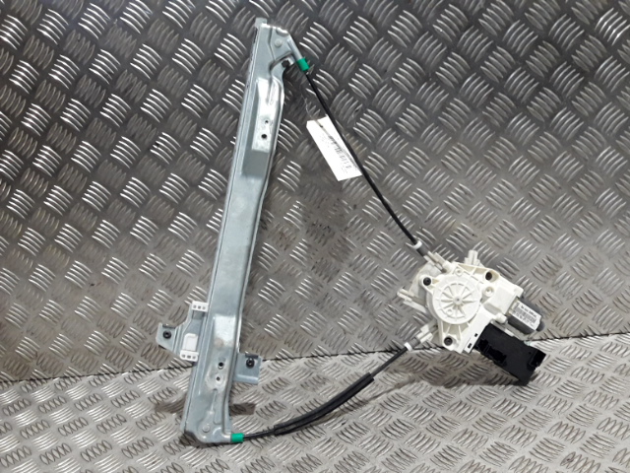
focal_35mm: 28
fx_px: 510
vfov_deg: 49.7
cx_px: 315
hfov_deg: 63.4
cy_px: 236
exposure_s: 1/33
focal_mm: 3.7
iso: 125
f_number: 1.9
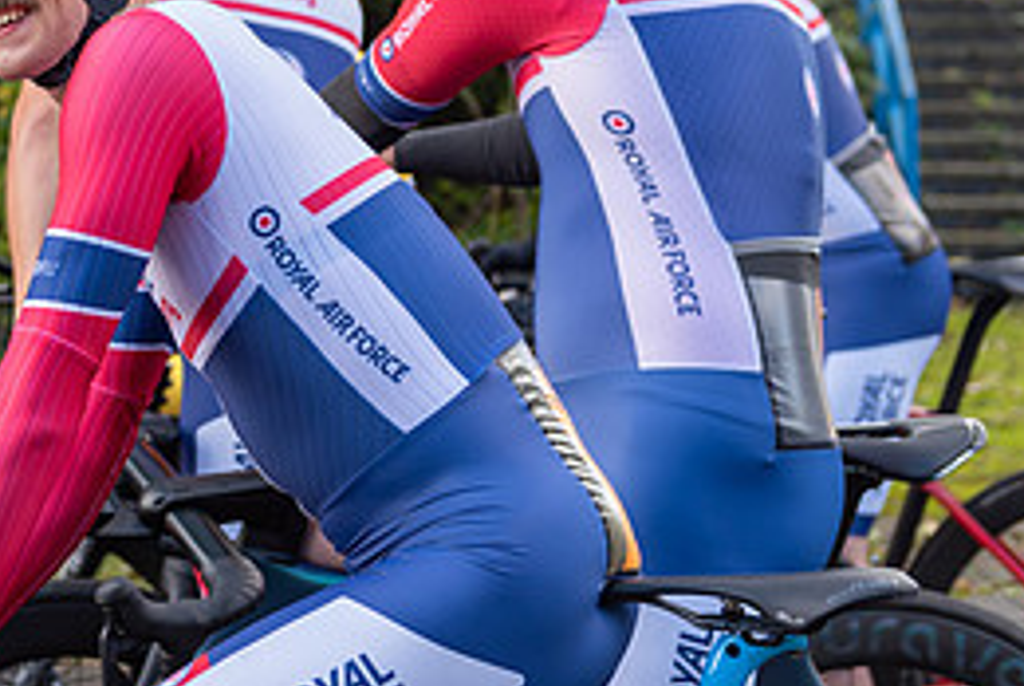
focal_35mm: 107
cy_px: 41
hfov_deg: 18.5
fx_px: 3047
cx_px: -16
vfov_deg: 12.7
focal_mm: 48
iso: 200
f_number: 3.2
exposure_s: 1/400
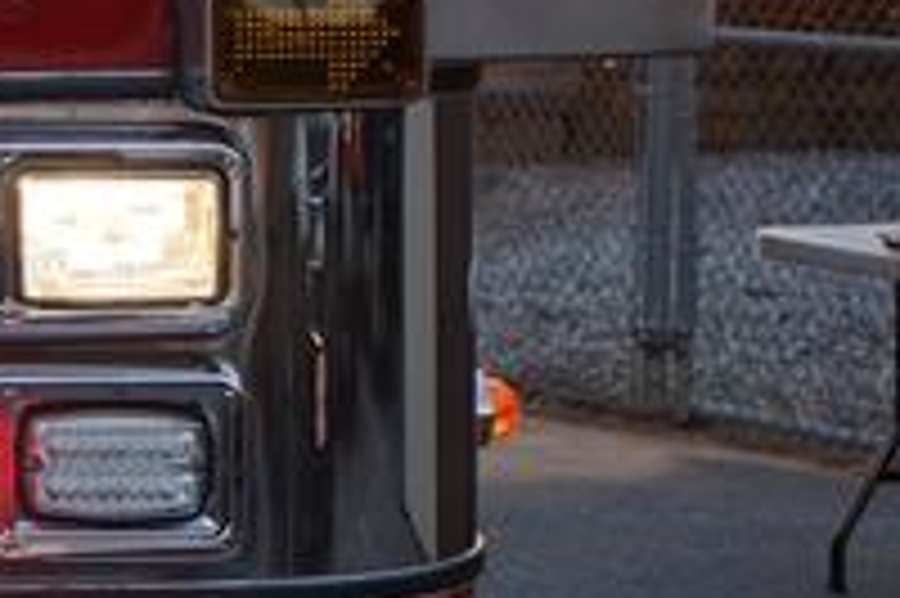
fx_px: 4221
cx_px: -896
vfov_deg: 8.1
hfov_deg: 11.1
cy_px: -2
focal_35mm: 169
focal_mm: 33
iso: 100
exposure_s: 1/80
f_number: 5
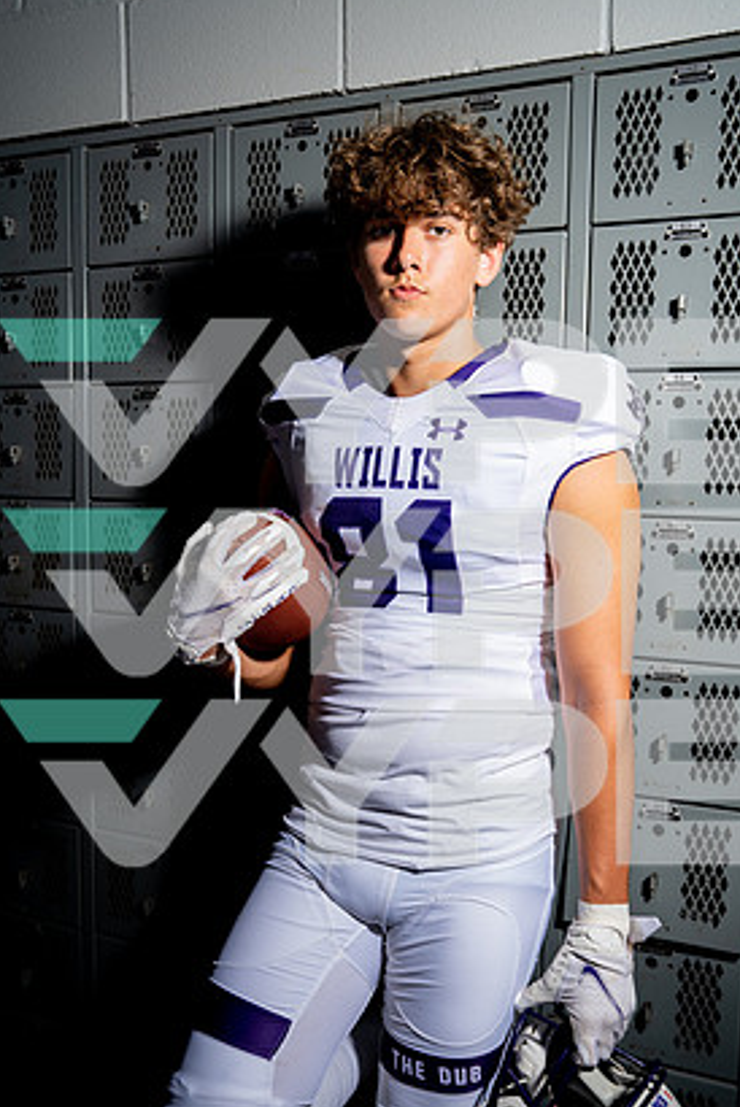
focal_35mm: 34
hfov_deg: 38.9
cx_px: 402
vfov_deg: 55.7
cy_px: 594
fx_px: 1046
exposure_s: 1/250
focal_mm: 31
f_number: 5.6
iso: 200
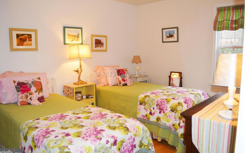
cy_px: 74
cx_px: 121
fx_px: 187
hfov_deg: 66.5
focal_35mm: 28
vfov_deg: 44.6
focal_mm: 18
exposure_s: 1/60
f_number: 3.5
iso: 400
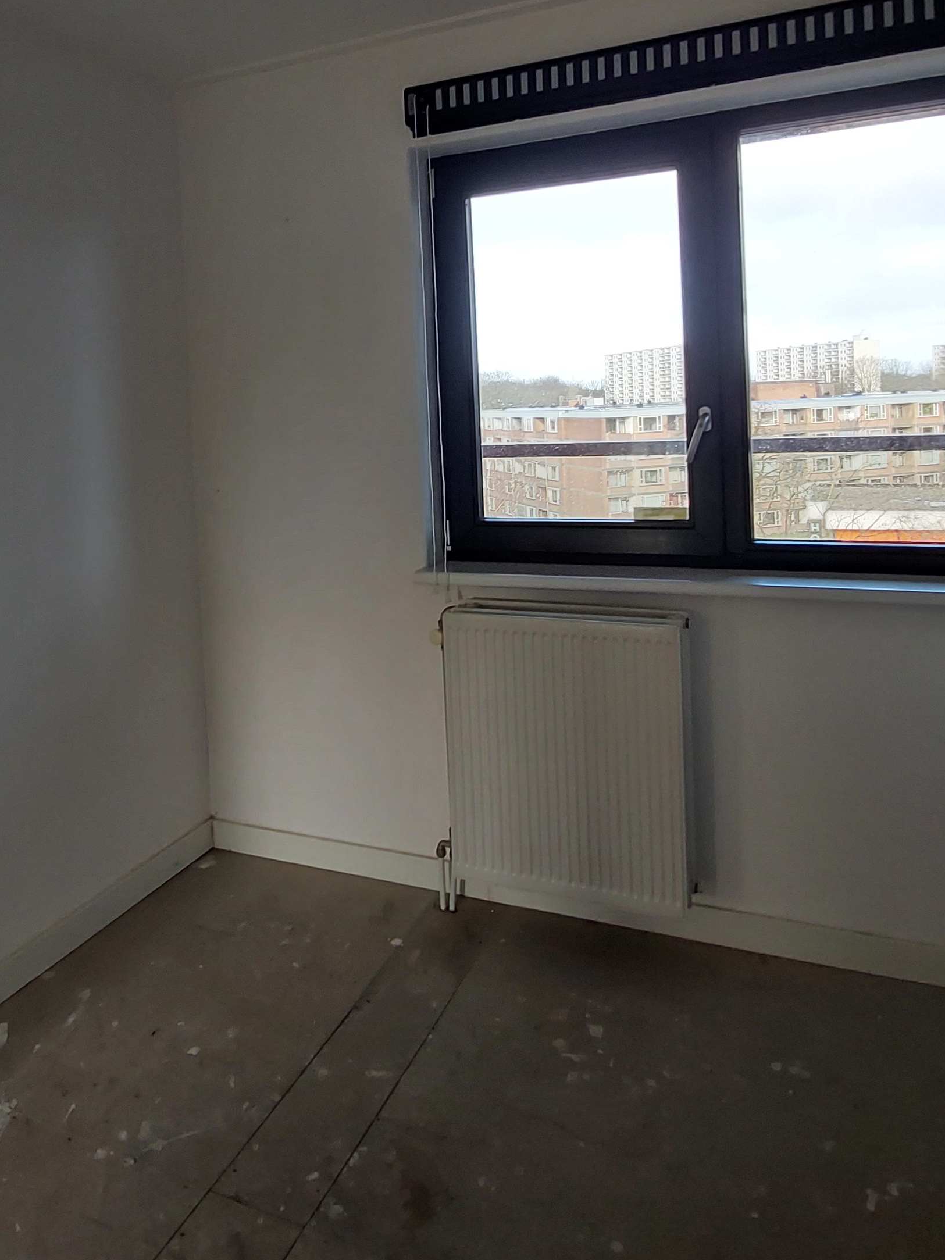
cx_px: 416
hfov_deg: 56.7
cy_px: 417
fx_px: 874
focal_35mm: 24
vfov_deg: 69.5
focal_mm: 1.74
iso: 64
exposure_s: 1/100
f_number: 2.2
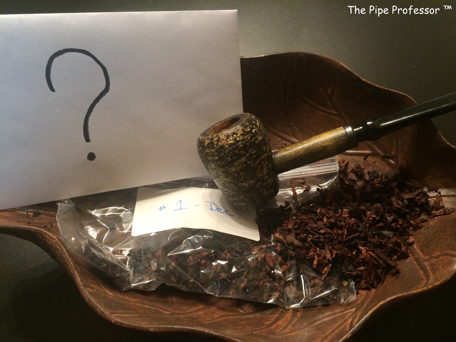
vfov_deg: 48.2
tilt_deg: -61.3
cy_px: 171
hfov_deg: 61.7
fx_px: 382
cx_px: 228
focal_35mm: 29
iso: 160
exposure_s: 1/30
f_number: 2.2
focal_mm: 4.15
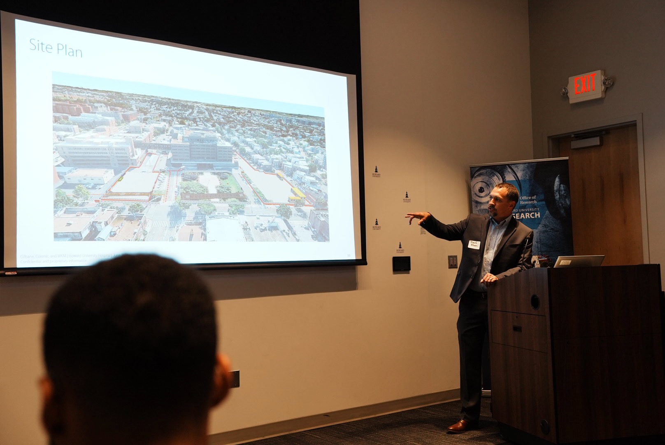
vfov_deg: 33.5
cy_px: 222
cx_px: 332
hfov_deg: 48.4
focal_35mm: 40
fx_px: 739
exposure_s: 1/200
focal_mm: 40
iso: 1000
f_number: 4
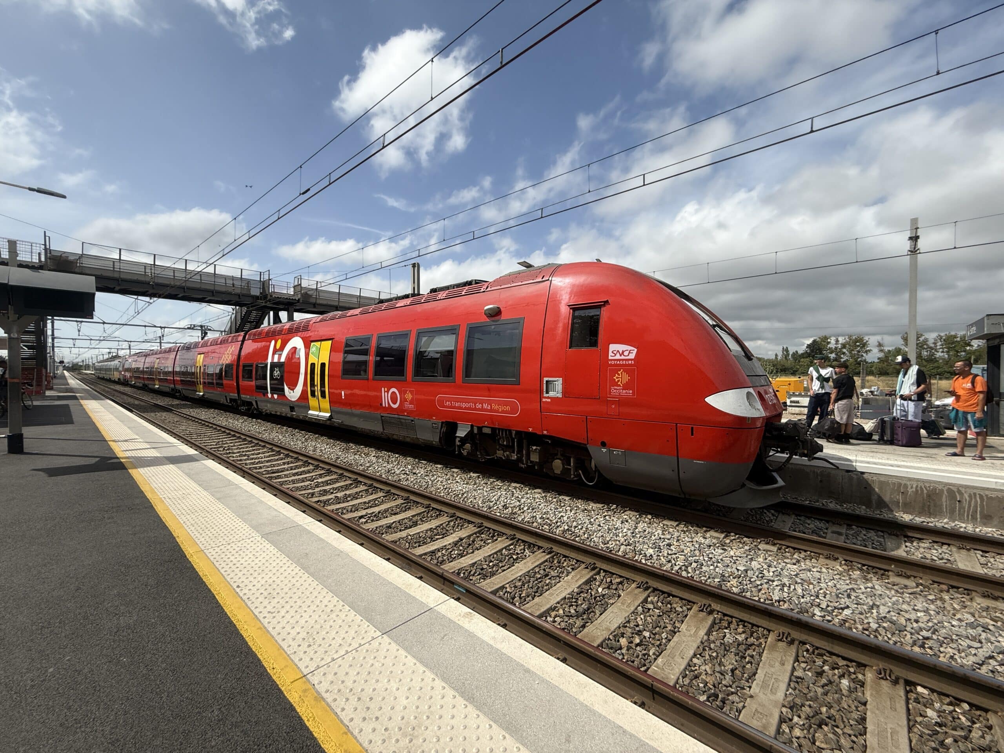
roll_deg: +0.1
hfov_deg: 102.1
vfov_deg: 85.7
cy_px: 376
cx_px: 502
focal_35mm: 14
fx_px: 406
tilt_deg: +1.3
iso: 50
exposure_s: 1/2506
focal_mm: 2.22
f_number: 2.2
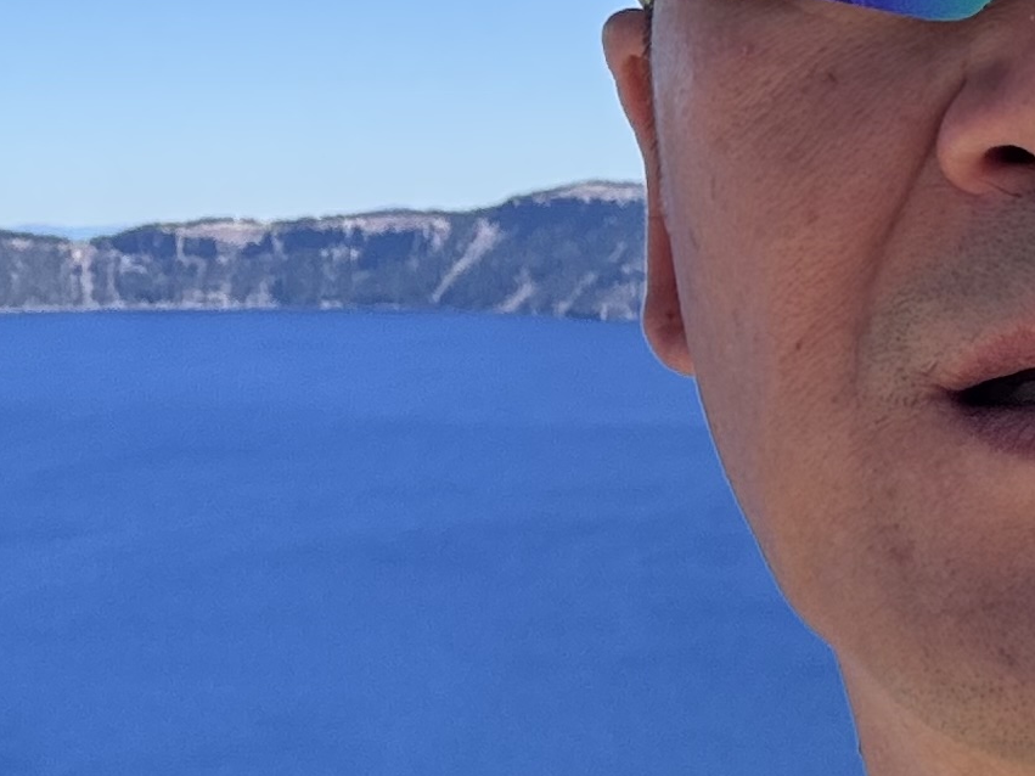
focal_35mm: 109
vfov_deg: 13.6
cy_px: 538
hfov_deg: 17.3
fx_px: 3259
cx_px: -169
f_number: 1.9
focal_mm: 2.69
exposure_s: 1/636
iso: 25
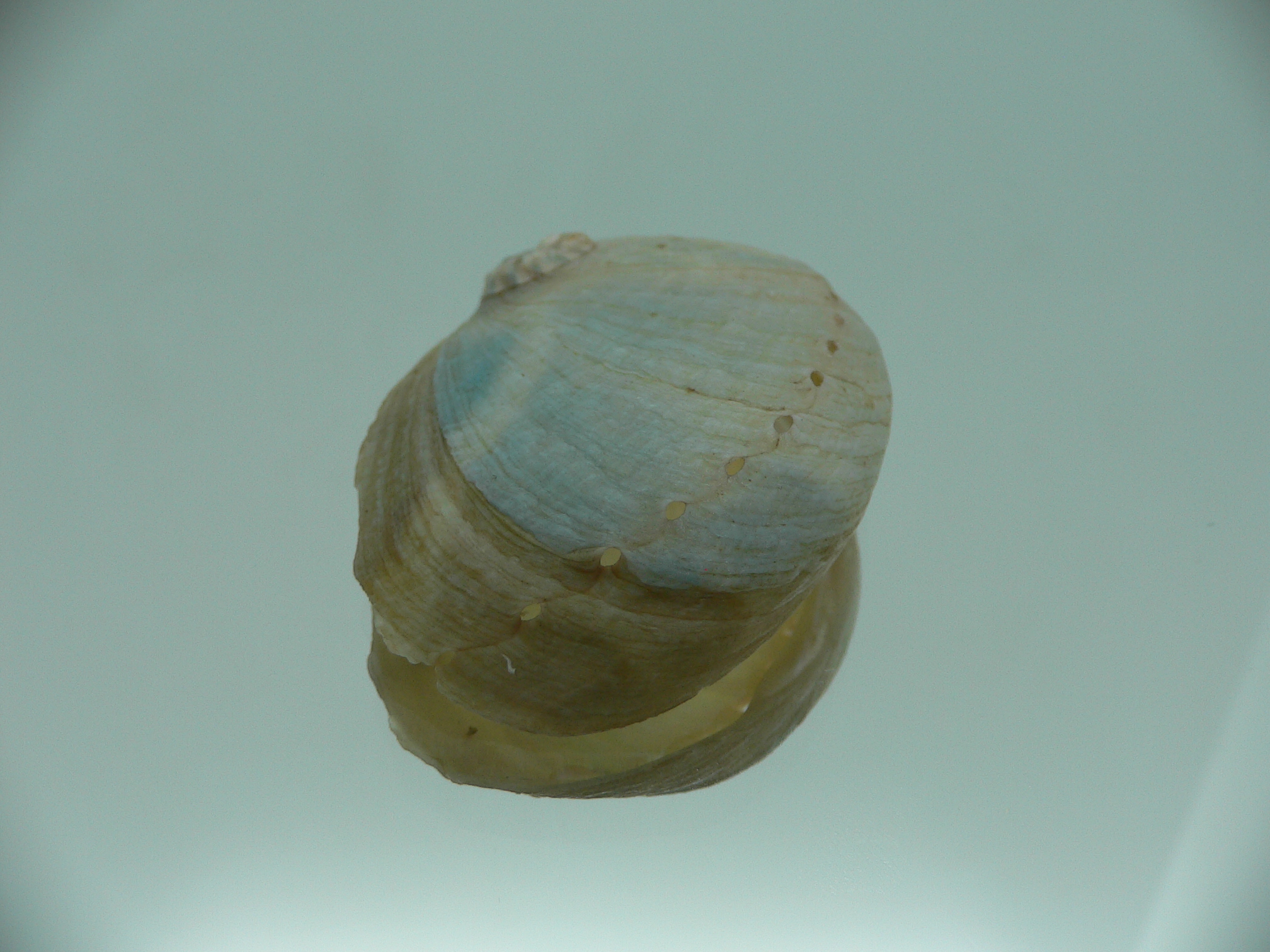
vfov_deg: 40.7
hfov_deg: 52.6
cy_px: 476
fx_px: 1284
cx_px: 635
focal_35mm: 35
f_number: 2.8
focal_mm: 4.6
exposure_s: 1/60
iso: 80
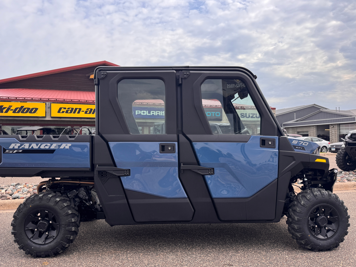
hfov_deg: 65.3
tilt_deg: +0.9
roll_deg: +0.1
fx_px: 278
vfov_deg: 51.4
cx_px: 167
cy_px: 137
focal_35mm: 27
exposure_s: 1/2710
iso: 80
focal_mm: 6.76
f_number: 1.78
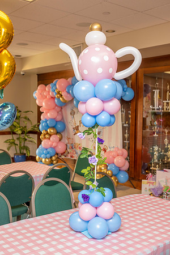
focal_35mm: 42
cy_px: 128
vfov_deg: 46.4
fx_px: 297
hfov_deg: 31.9
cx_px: 85
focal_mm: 42
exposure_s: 1/100
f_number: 5
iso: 400
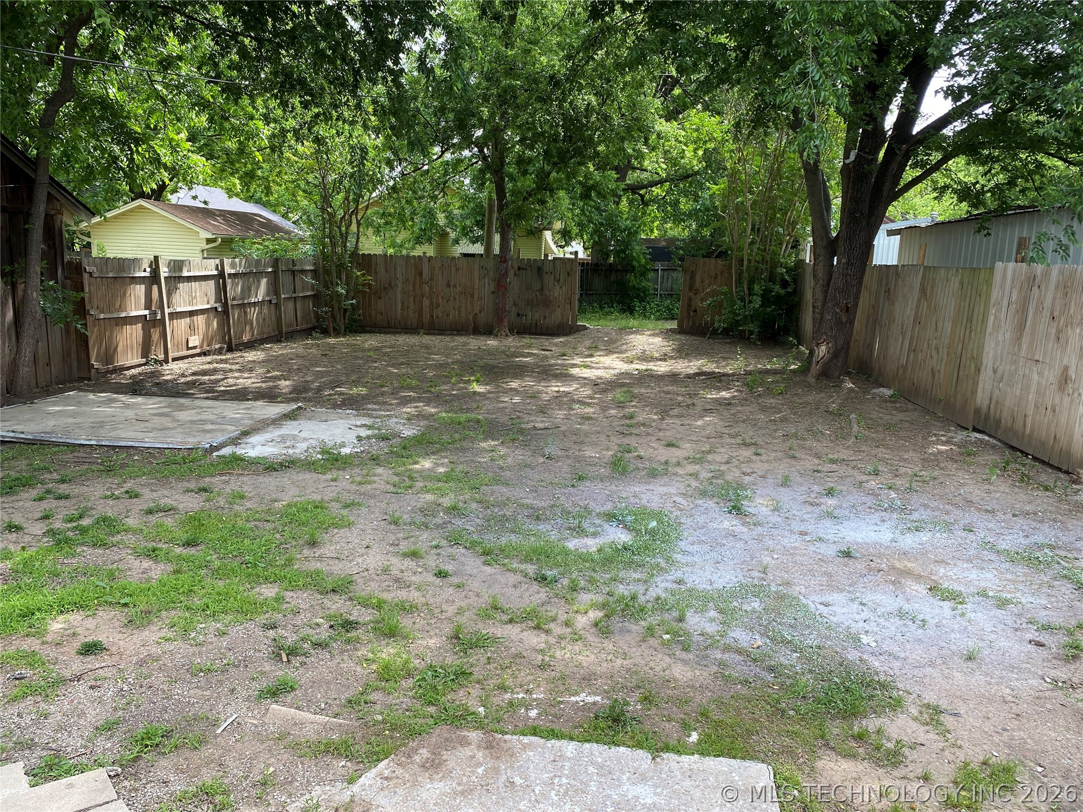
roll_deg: -2.4
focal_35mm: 26
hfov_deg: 67.3
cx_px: 542
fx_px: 813
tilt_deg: -11.2
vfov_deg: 53.1
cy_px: 406
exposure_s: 1/460
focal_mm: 4.25
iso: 32
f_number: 1.8
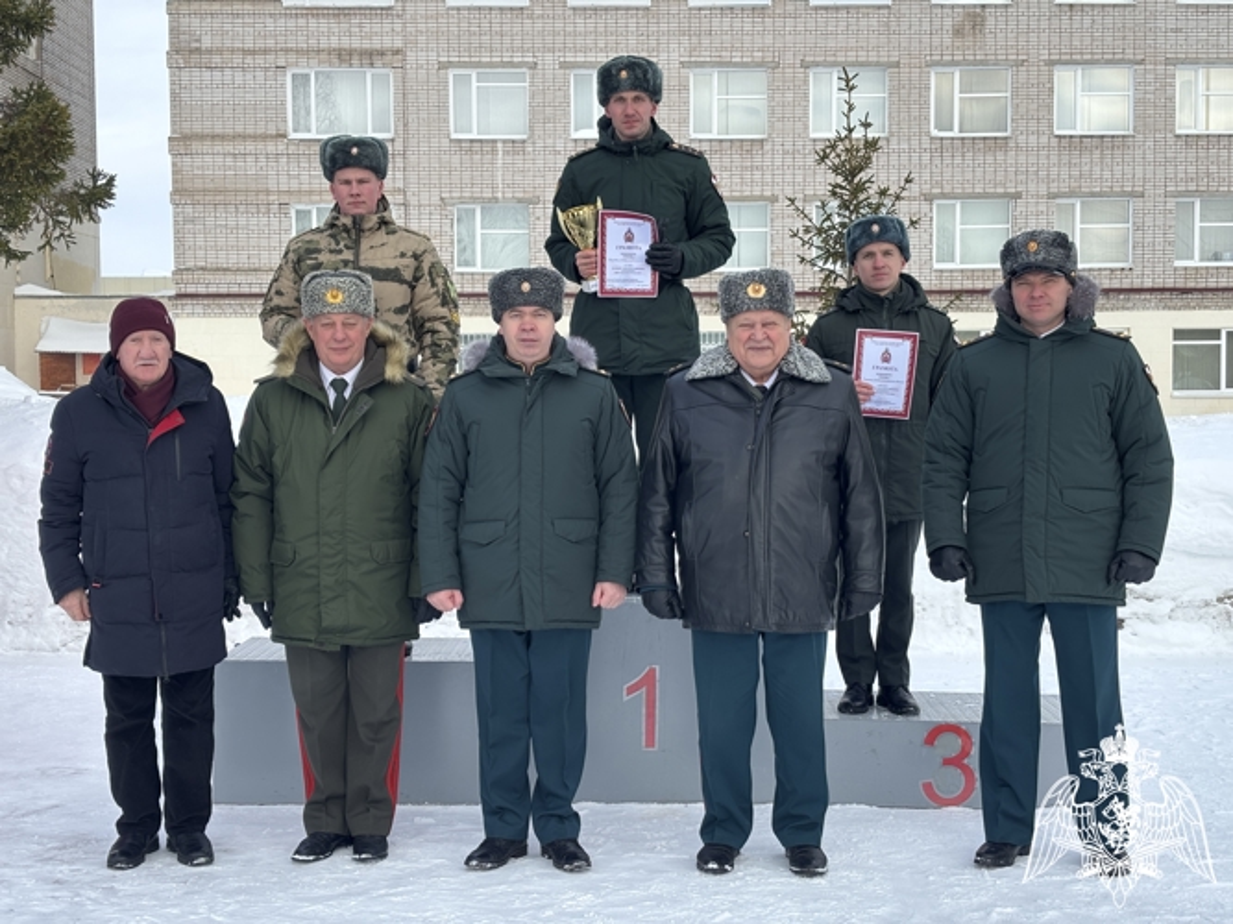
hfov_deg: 36.8
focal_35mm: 52
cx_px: 616
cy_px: 462
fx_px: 1852
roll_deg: +0.4
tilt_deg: -2.5
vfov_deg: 28.0
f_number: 1.6
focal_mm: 5.96
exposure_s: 1/961
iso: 32
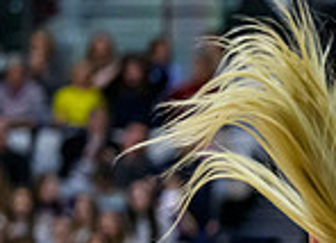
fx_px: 4465
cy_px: 325
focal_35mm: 466
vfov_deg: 3.1
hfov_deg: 4.3
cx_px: 666
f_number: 2.8
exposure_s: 1/1250
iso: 5000
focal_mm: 92
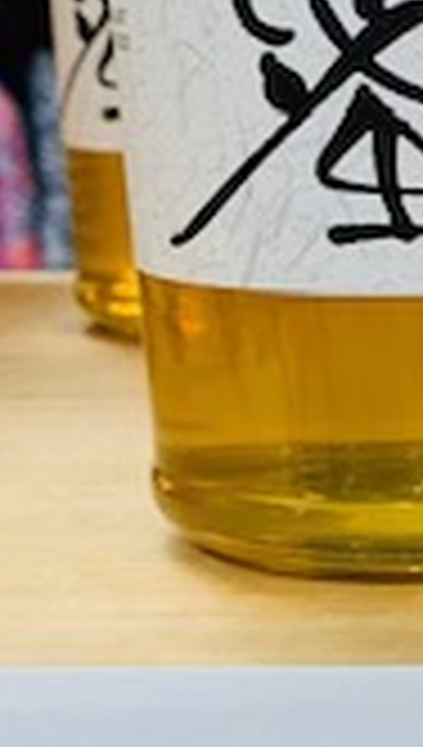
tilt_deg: -13.2
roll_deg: +0.9
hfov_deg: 10.0
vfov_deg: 19.6
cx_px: 945
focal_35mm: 109
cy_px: 477
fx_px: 2162
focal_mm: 4.25
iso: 64
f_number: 1.8
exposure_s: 1/60
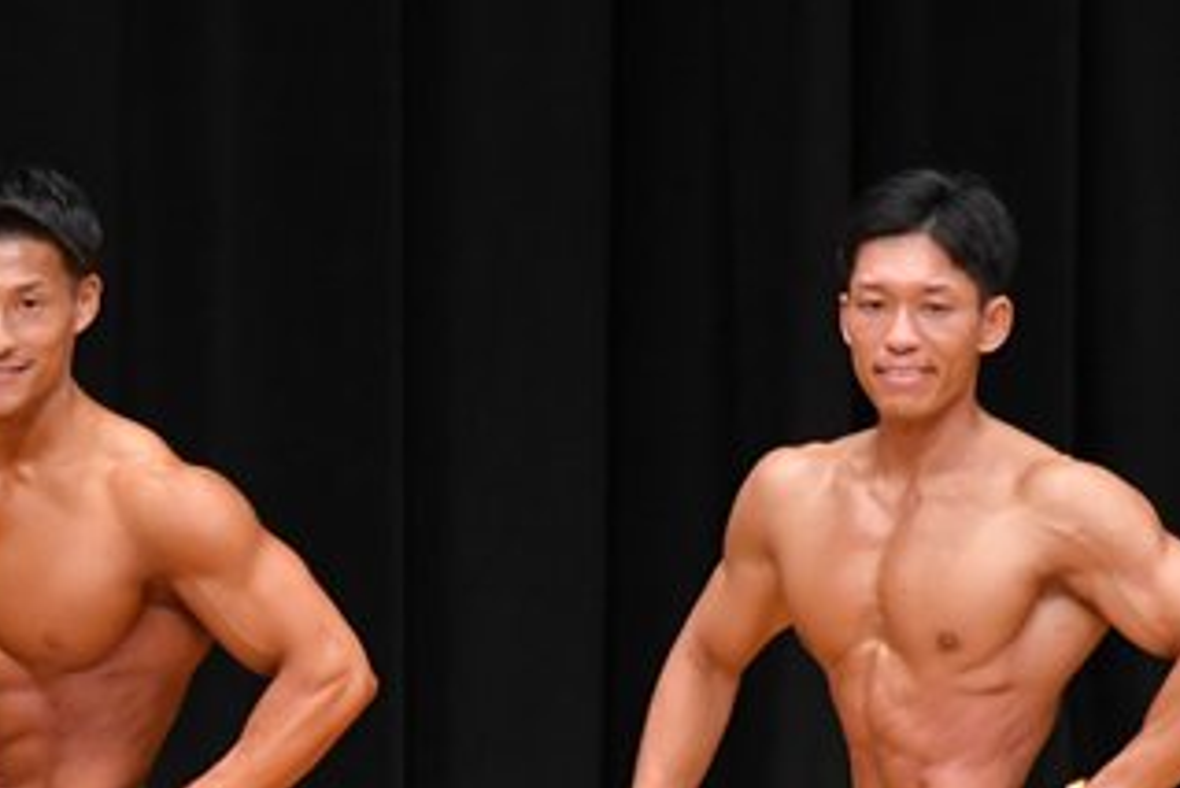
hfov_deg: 3.1
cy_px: 858
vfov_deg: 2.1
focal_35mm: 655
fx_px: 21478
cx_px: 564
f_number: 5.6
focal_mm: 180
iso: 4000
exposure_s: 1/400
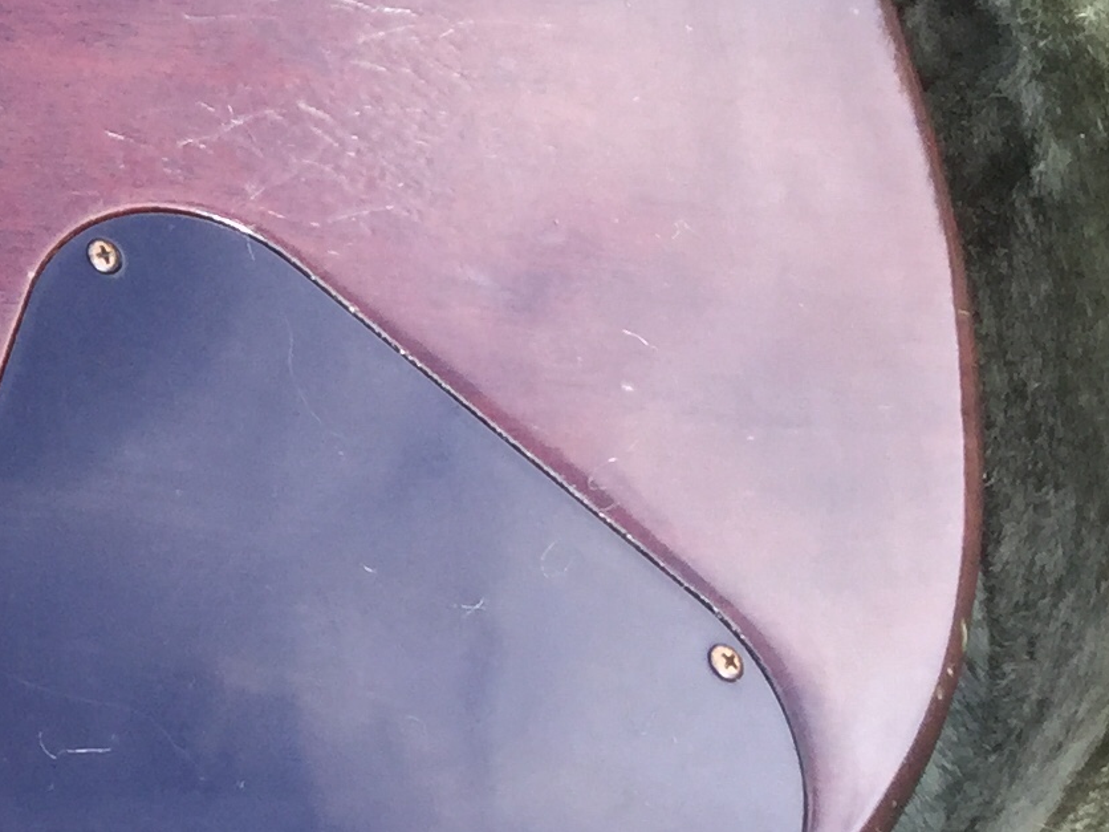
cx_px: -836
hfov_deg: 14.5
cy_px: 31
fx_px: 3877
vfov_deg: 12.1
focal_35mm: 121
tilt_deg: -60.5
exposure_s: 1/195
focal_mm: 3.3
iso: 25
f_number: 2.4
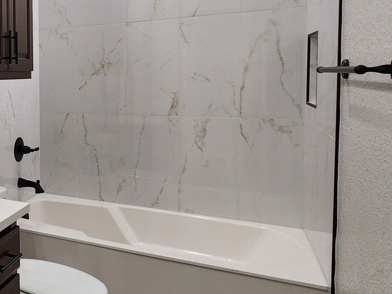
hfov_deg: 39.6
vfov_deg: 40.4
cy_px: 106
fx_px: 396
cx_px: -66
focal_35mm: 35
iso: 125
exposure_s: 1/60
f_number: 2.2
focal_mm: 2.2
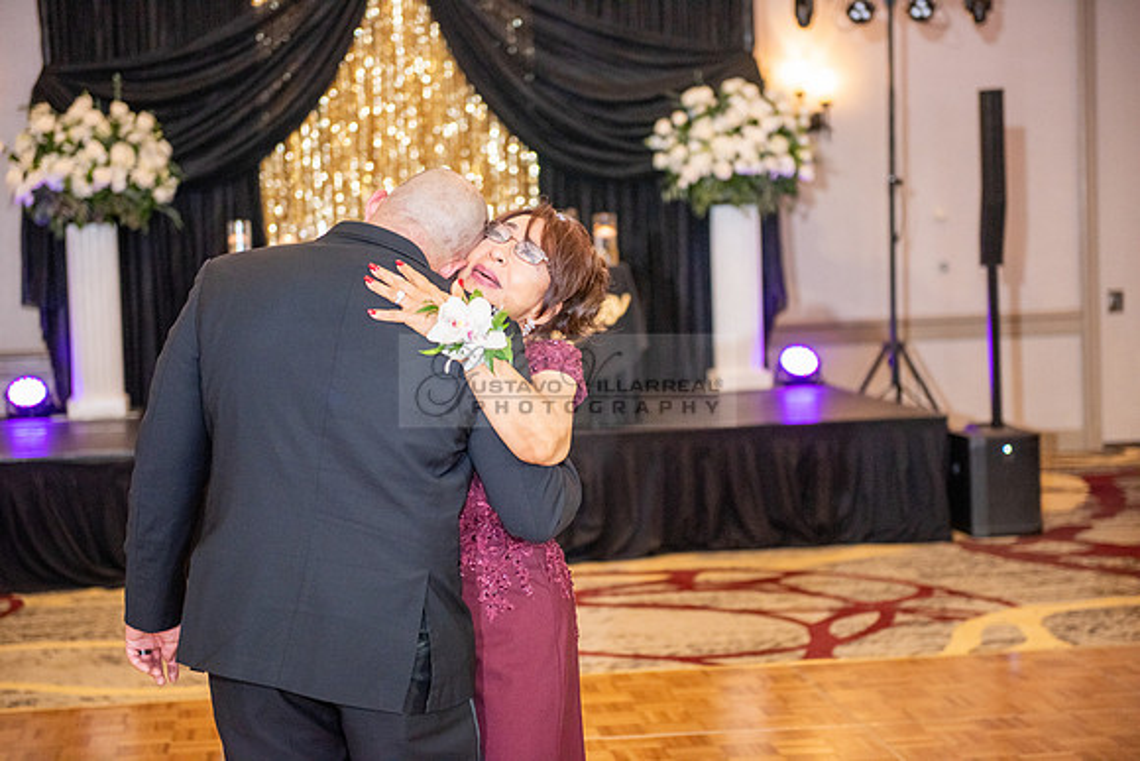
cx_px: 570
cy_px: 380
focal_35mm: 70
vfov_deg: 19.5
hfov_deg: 28.8
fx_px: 2217
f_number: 2.8
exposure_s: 1/160
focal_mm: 70
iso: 1600
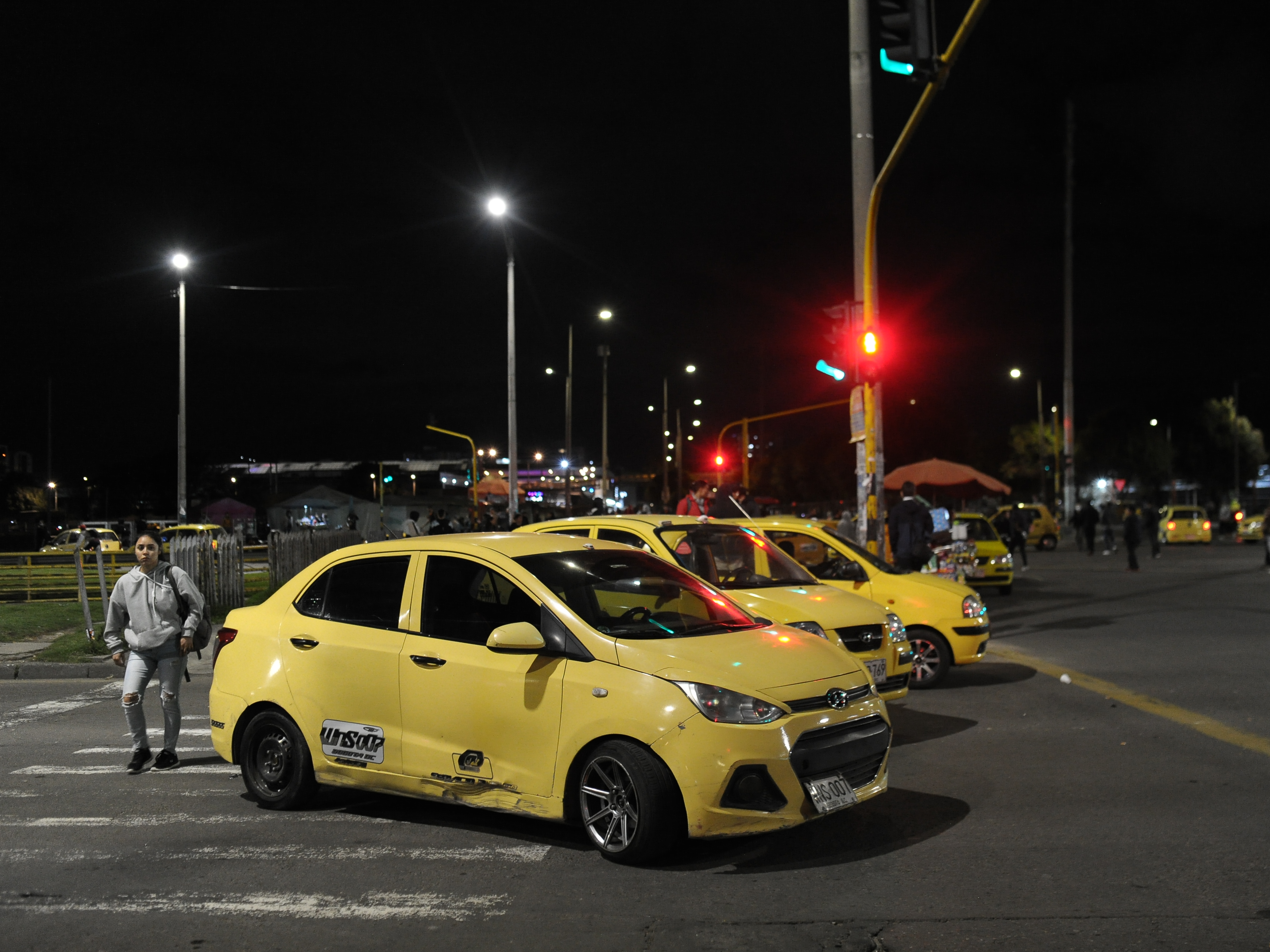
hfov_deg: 48.9
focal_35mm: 38
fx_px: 1394
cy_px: 477
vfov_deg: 37.7
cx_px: 711
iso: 4000
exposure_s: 1/125
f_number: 2.8
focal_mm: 35
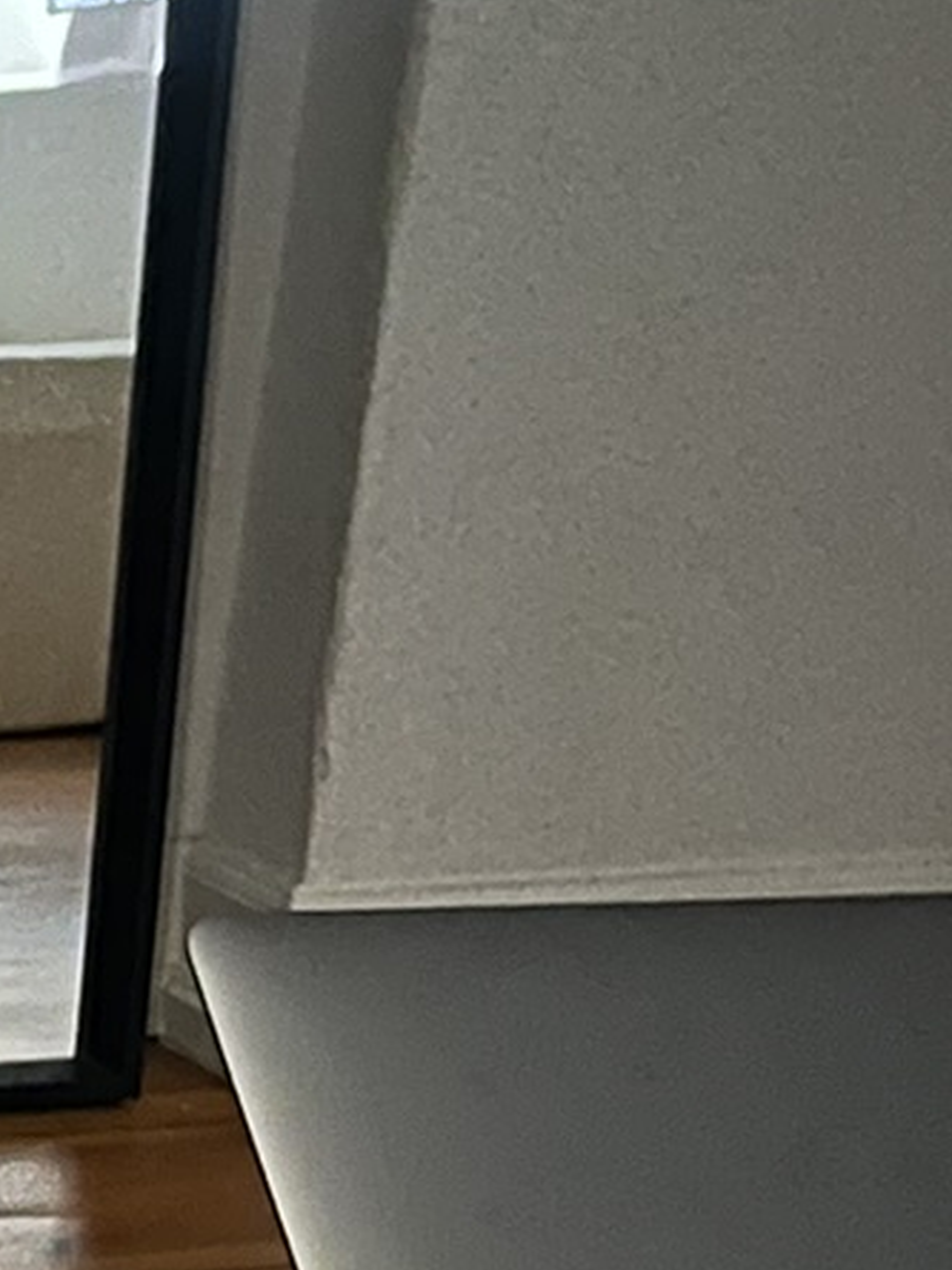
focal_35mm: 120
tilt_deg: -22.3
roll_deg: -0.2
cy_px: 1479
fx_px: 4400
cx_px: -1221
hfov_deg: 10.8
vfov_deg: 15.9
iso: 1000
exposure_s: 1/9
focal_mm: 5.1
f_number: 1.6
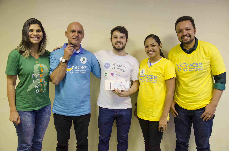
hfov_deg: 59.6
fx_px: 200
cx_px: 114
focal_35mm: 32
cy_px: 76
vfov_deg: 41.5
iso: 1000
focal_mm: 21
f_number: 3.8
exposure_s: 1/50
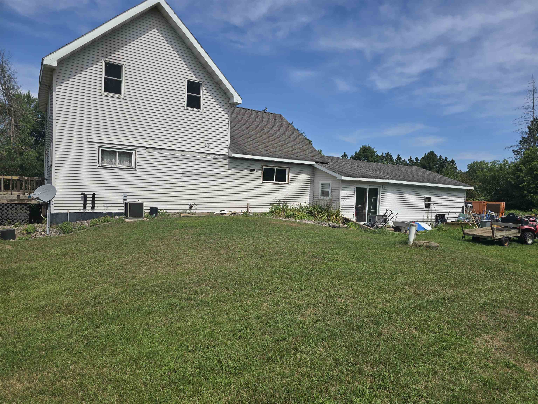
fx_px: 357
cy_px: 202
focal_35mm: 23
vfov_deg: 58.9
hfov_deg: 73.9
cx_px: 269
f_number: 1.7
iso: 12
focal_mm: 6.3
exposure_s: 1/1202
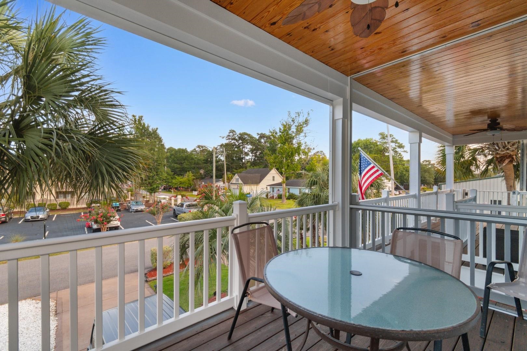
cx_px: 264
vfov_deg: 77.3
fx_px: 220
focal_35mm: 15
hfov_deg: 100.4
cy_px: 176
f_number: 4.5
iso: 100
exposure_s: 1/80
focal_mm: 10
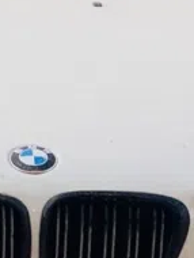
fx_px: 2781
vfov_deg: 5.3
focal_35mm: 373
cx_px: 53
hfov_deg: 4.0
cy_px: 249
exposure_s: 1/122
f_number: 2
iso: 25
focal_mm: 6
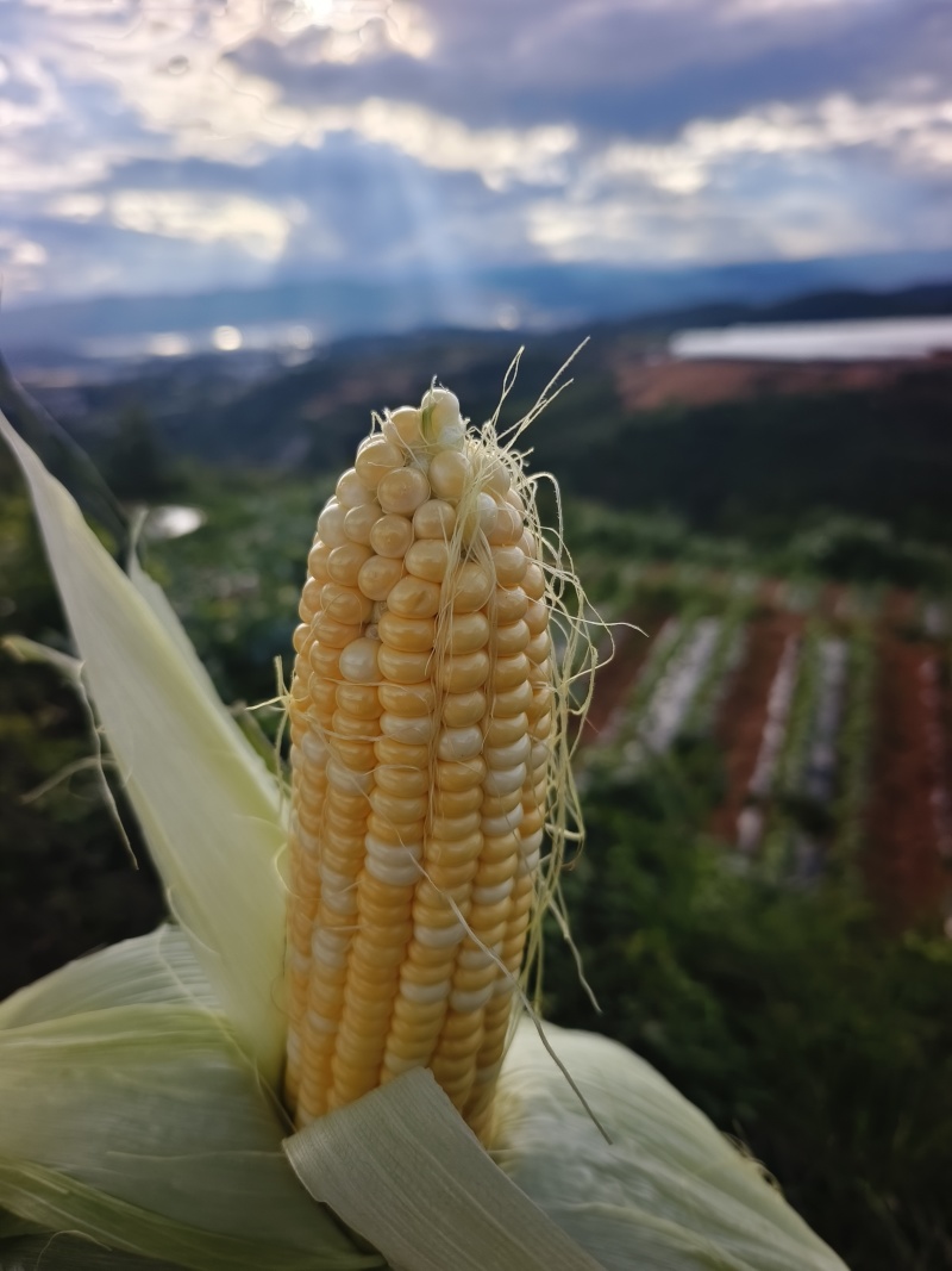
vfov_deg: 73.9
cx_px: 476
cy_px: 636
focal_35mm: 23
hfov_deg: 58.9
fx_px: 844
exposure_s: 1/1247
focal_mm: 5.5
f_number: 1.75
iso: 72
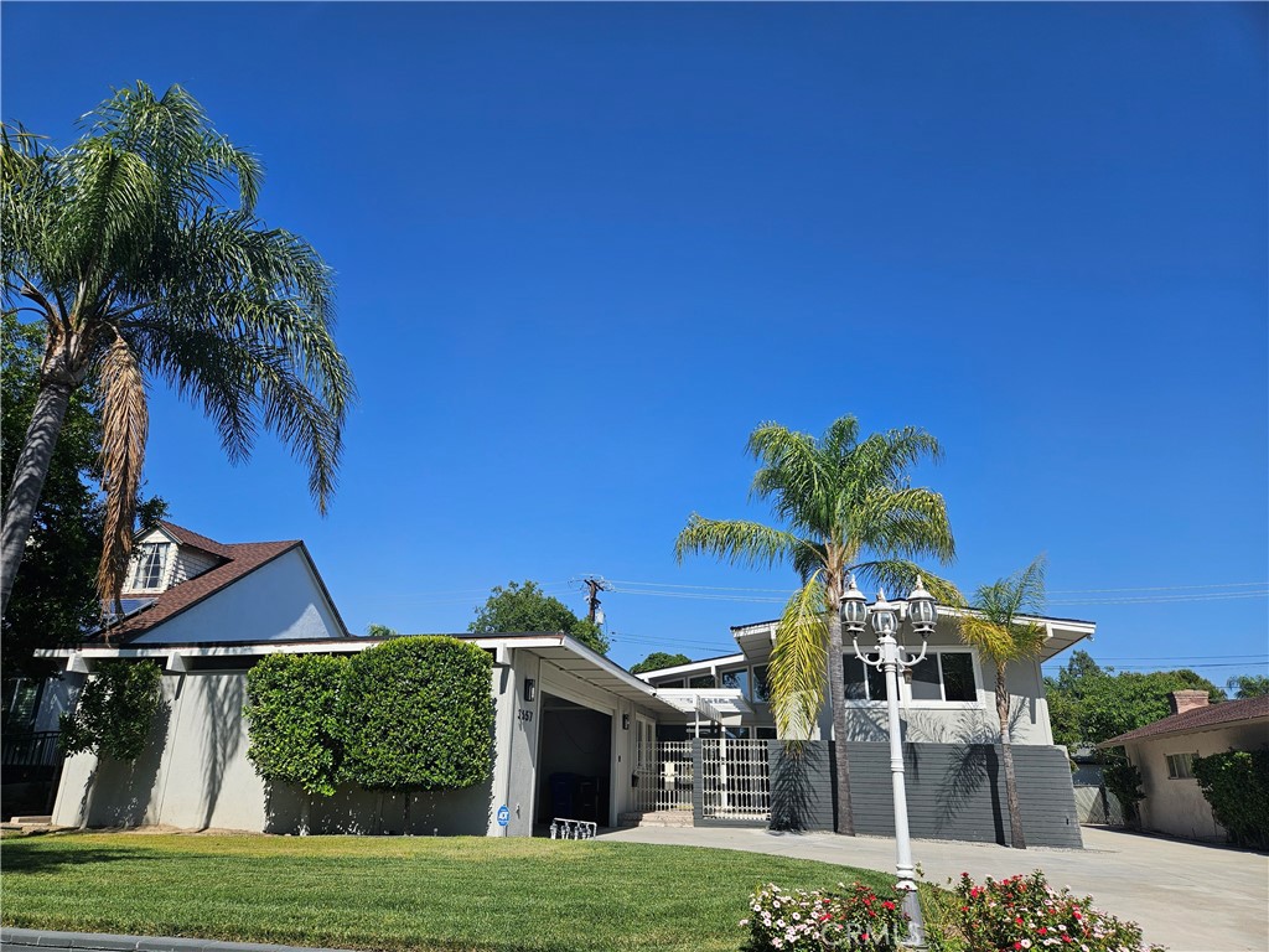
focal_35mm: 23
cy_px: 476
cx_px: 634
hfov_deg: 73.9
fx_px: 843
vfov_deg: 58.9
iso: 25
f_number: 1.8
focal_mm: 5.4
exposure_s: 1/2145
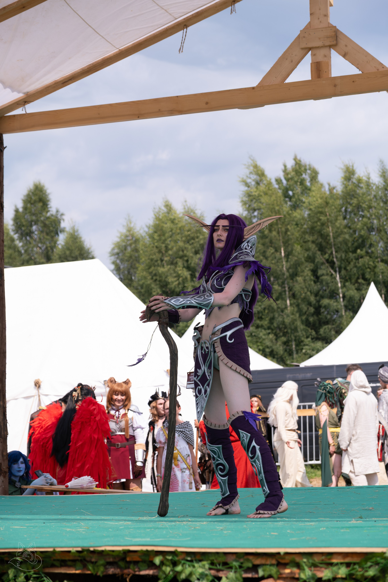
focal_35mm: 83
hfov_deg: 16.5
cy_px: 291
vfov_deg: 24.5
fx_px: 1342
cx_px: 194
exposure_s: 1/1250
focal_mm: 55
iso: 160
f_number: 4
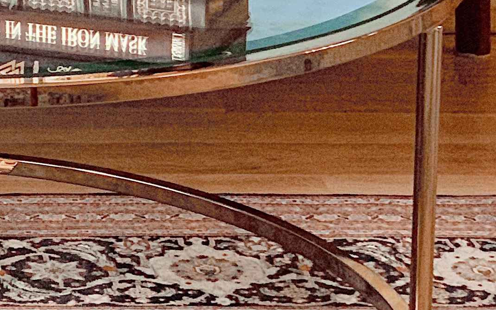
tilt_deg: -9.3
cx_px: -205
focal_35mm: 208
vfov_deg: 6.2
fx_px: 2812
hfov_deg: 9.8
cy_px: -262
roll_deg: +0.1
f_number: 2.4
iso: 200
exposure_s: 1/60
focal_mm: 6
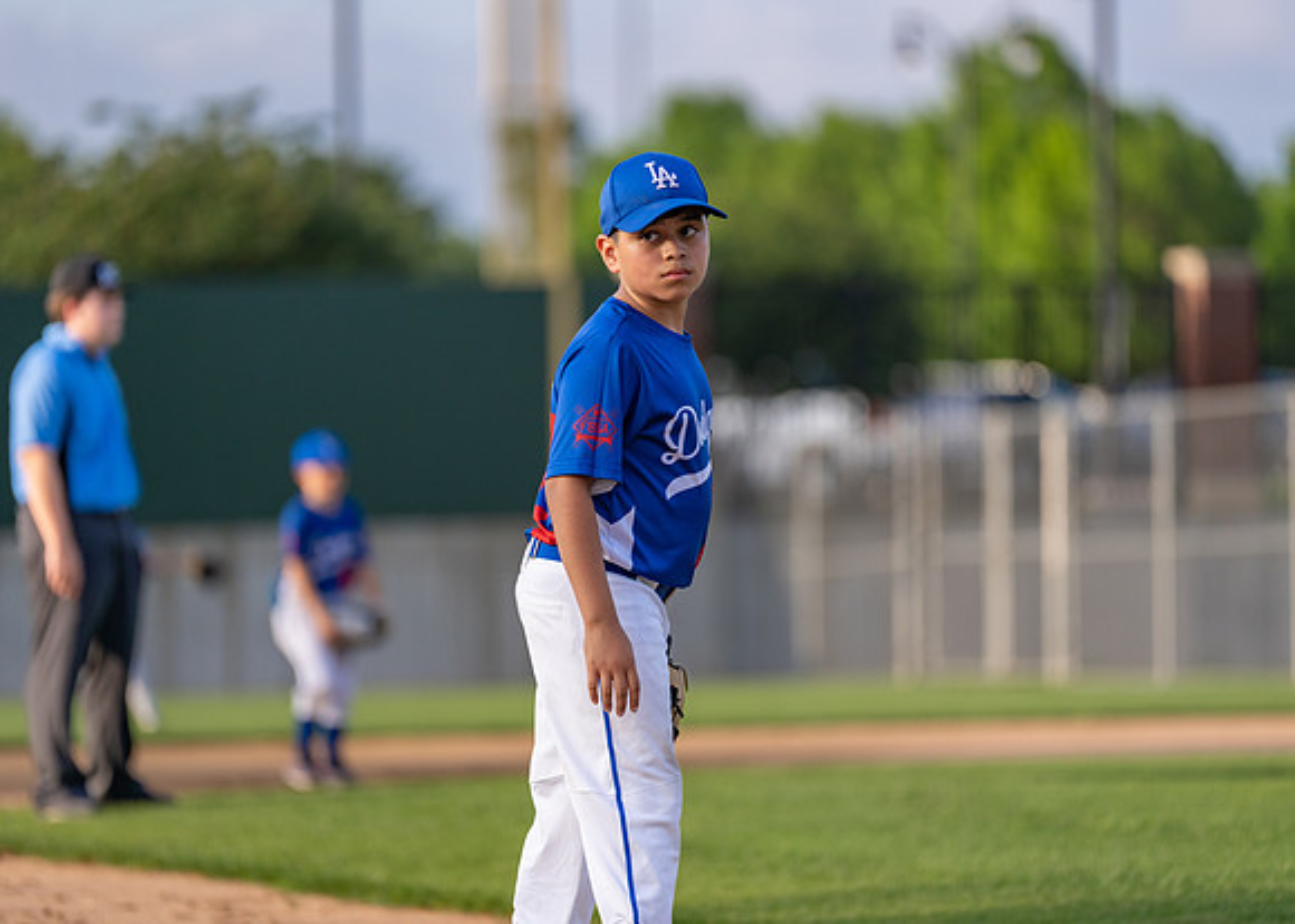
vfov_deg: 6.7
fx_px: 7898
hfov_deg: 9.4
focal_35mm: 215
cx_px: 648
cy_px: 462
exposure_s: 1/2500
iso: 320
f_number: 2.8
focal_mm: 200
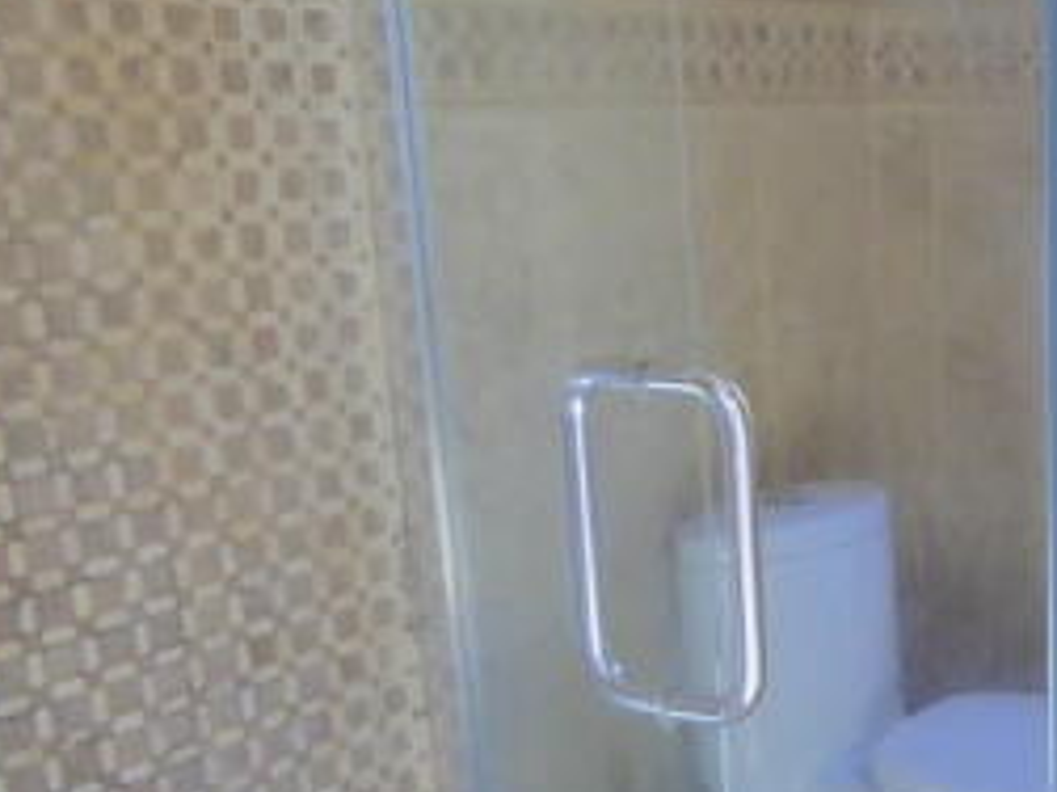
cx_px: 1169
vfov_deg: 24.9
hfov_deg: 29.8
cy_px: 592
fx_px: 1770
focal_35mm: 58
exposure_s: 1/60
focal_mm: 4.3
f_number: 3.3
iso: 320
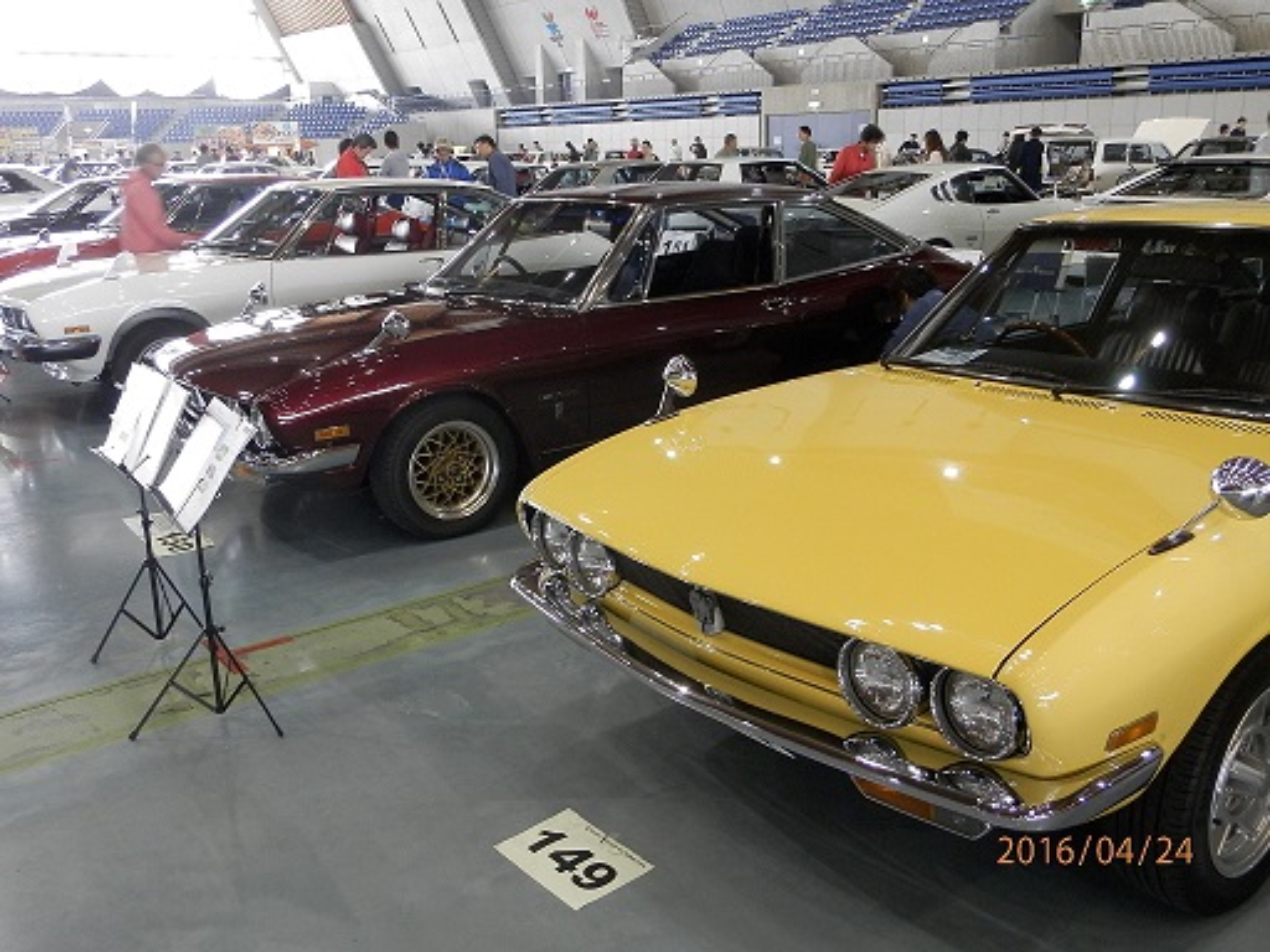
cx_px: 635
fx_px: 1137
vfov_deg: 45.4
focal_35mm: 31
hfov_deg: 58.4
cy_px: 476
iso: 200
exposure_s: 1/25
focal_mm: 5.5
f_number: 3.2
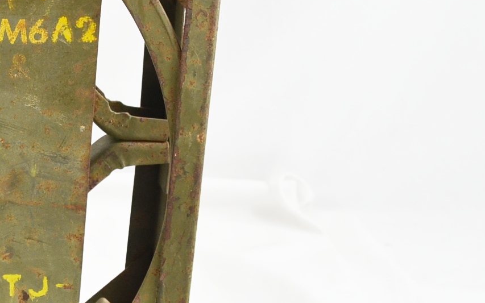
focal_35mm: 97
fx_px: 1282
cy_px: 146
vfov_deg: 13.5
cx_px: -155
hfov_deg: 19.6
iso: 320
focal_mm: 22
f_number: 5.6
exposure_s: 1/125
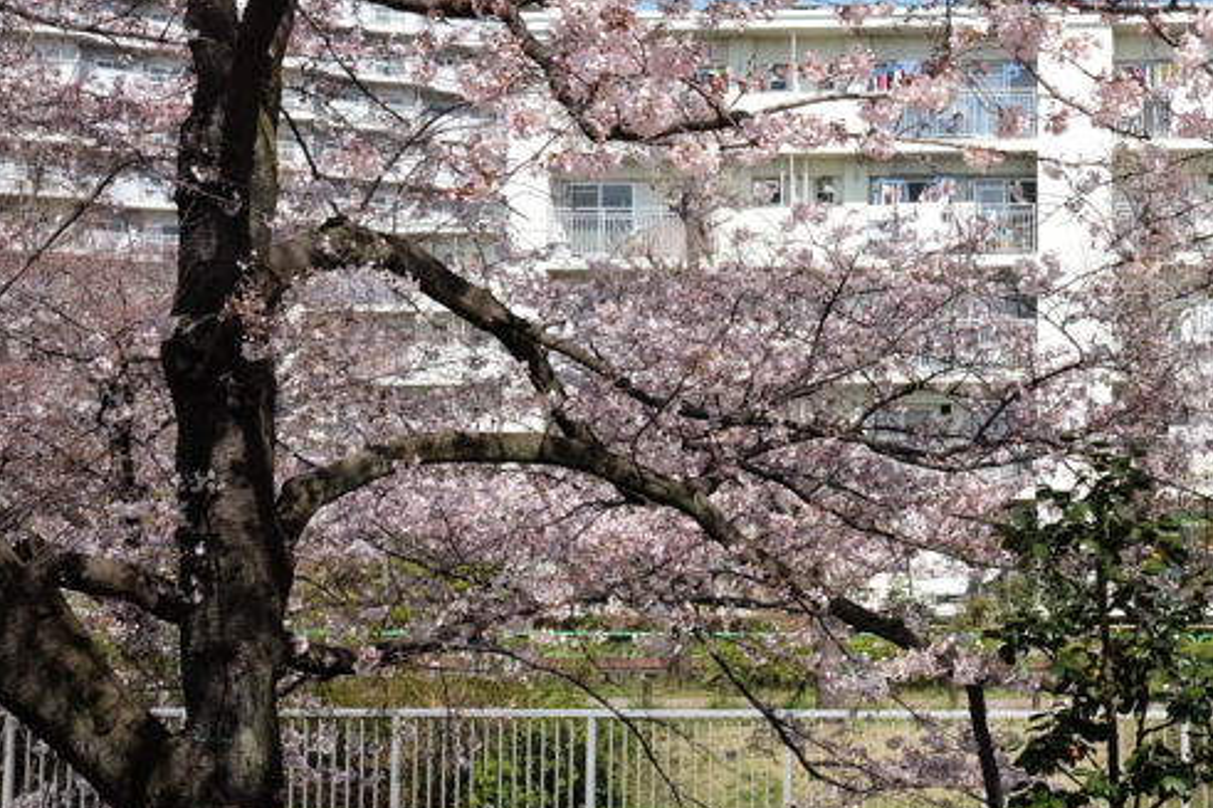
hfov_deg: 26.2
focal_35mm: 73
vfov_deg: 18.7
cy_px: 419
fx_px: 2459
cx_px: 1220
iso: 200
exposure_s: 1/420
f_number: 6.4
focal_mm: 23
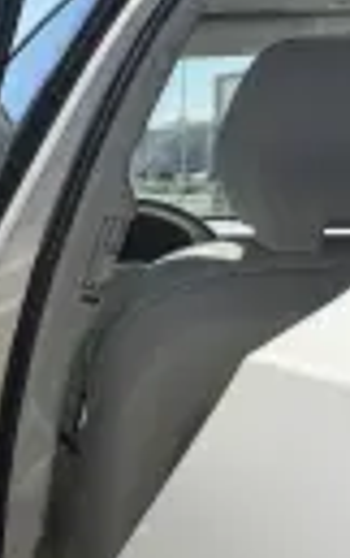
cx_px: -363
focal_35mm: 71
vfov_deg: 28.9
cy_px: 324
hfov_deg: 14.9
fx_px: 1080
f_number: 1.78
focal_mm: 6.76
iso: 100
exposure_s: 1/2703
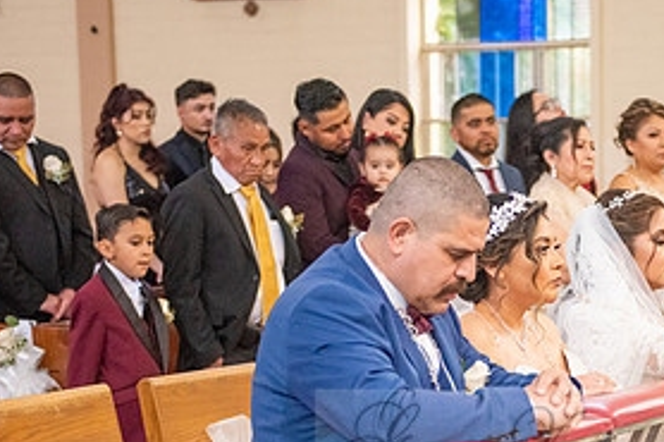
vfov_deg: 11.6
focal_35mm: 117
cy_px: 446
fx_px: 2157
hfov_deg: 17.4
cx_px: 523
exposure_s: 1/160
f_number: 2.8
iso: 2000
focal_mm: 56
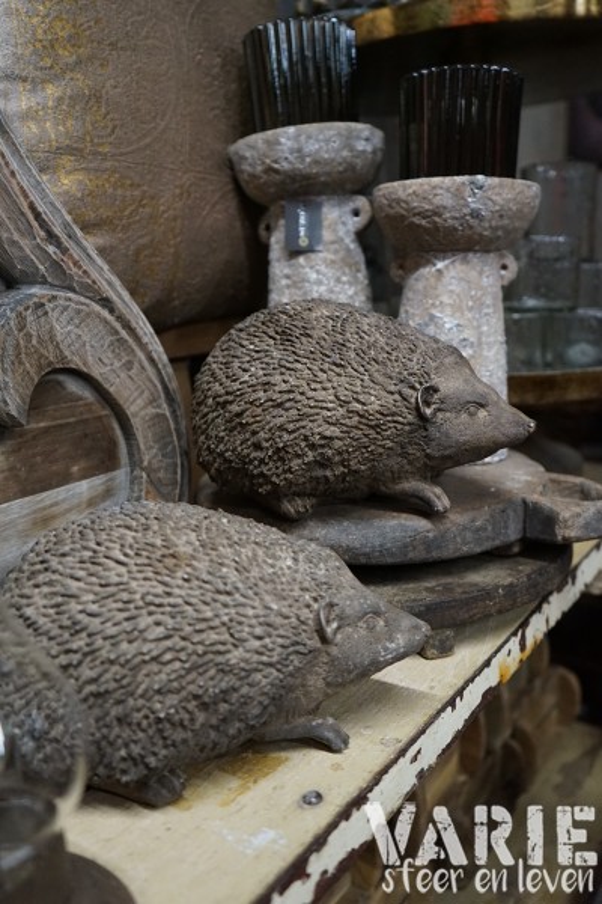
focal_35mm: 30
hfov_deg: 43.6
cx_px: 301
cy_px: 452
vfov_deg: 61.9
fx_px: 752
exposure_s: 1/160
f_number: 3.5
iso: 3200
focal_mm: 30
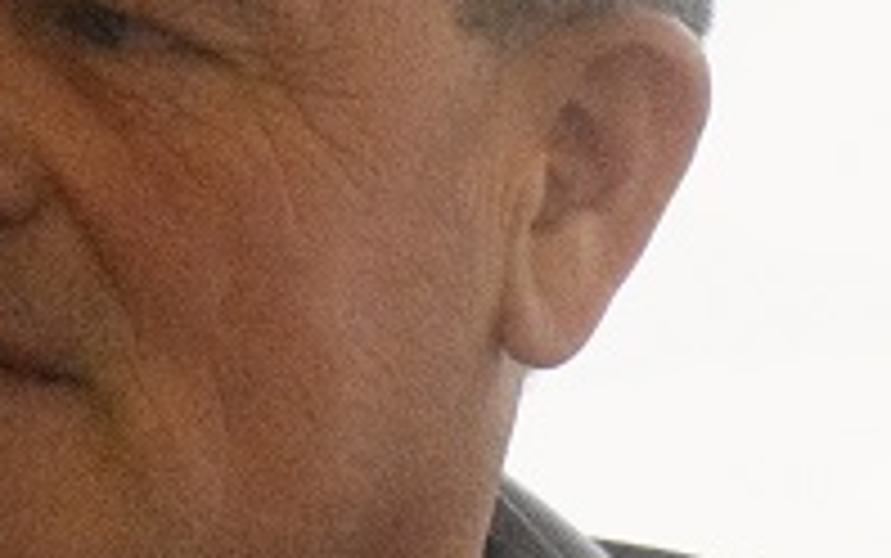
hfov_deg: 1.6
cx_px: 81
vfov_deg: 1.0
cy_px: 79
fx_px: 31537
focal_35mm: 1298
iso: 12800
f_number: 5.3
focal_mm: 210
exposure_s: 1/1000
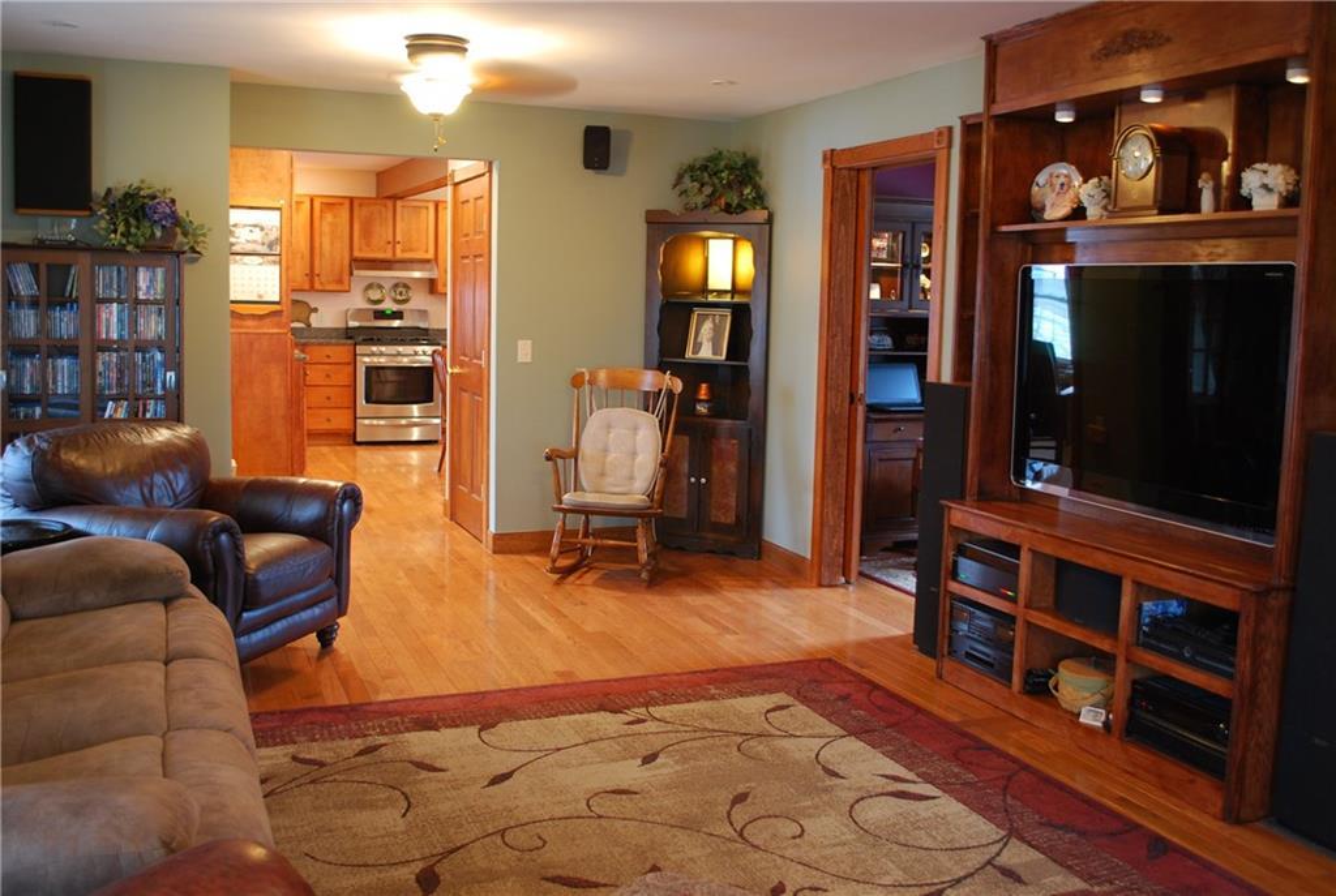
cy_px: 448
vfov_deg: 40.1
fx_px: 1227
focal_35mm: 33
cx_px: 668
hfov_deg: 57.1
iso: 400
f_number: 4
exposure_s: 1/2.5
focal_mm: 22
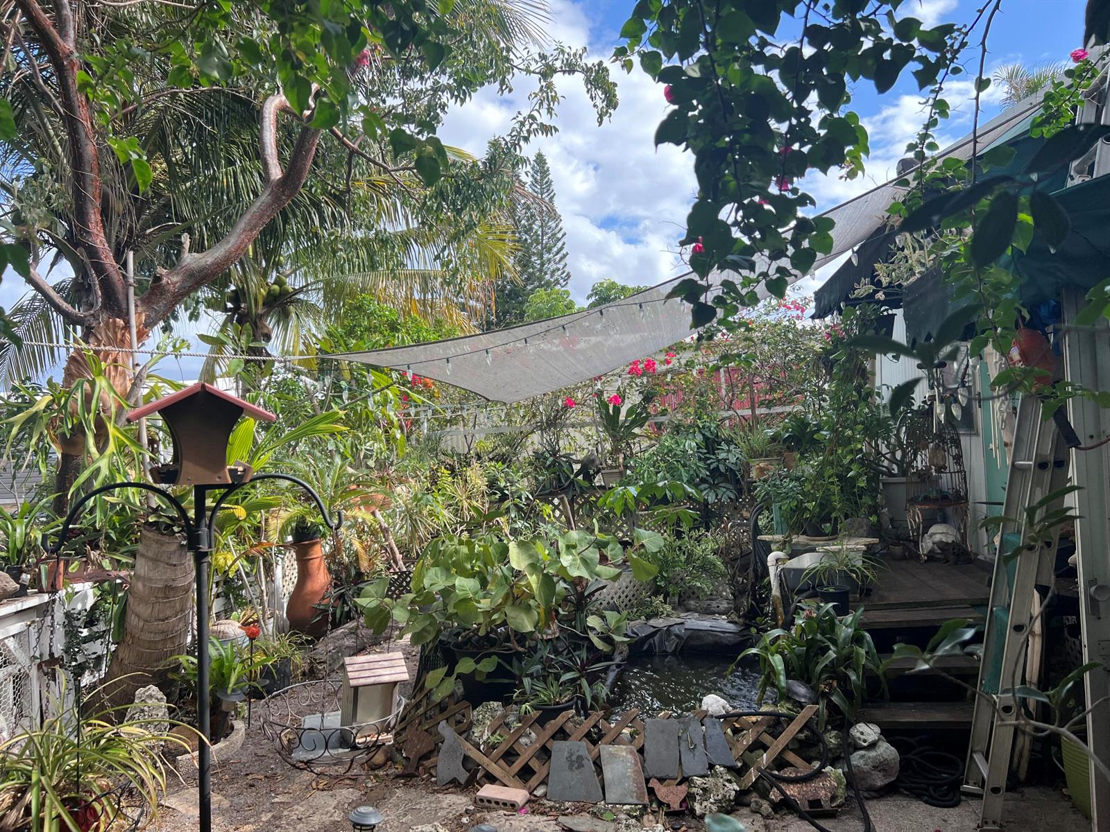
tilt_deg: +0.2
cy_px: 416
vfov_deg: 53.1
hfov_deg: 67.3
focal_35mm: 26
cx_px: 555
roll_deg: +3.6
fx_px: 834
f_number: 1.5
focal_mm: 5.7
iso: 50
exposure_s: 1/1196
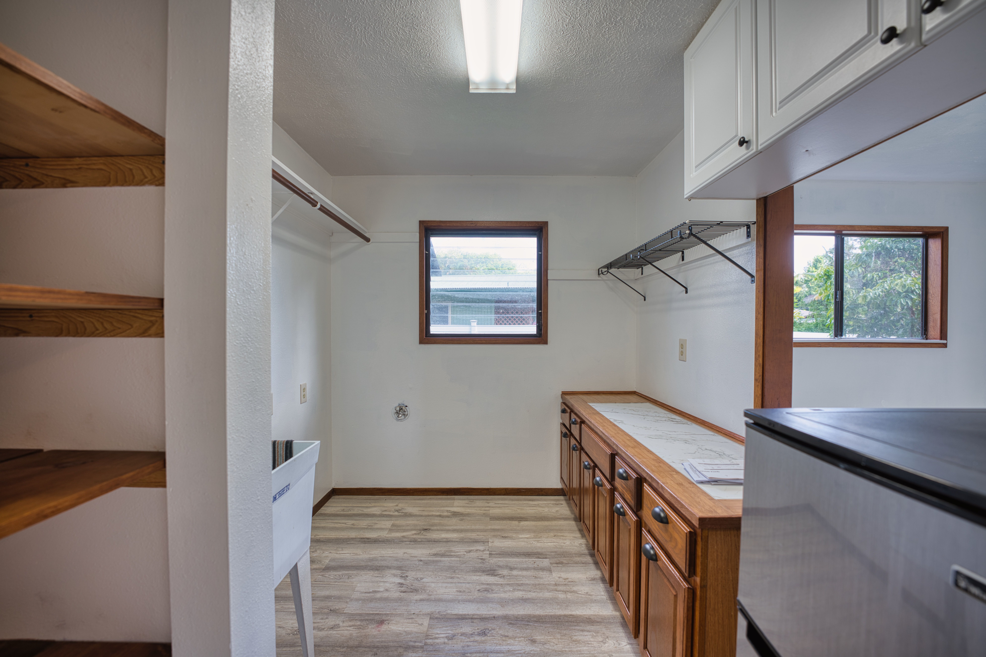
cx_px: 493
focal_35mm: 15
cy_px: 328
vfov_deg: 78.9
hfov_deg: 101.9
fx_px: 400
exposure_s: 1/30
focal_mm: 14.6
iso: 50
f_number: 4
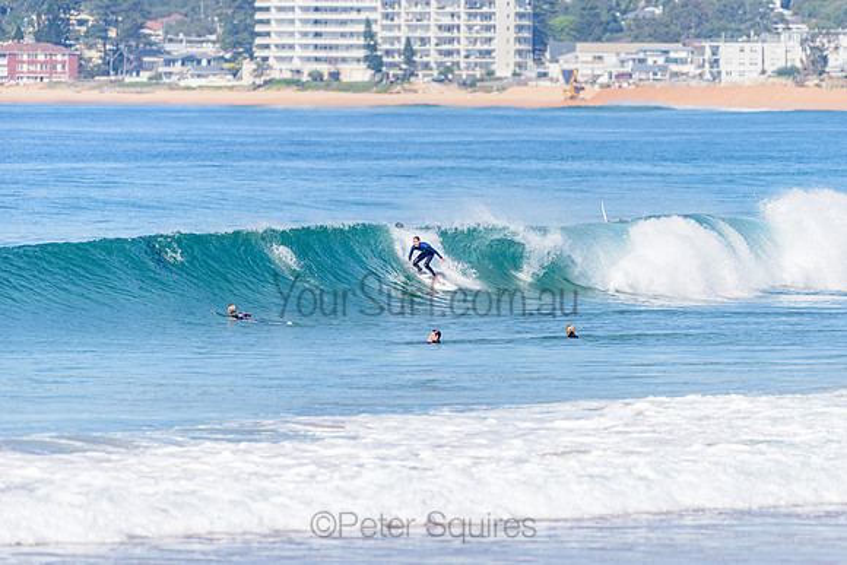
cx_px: 424
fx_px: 11766
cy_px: 282
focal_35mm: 500
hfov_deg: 4.1
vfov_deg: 2.8
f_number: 5.6
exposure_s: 1/2000
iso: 180
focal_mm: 500
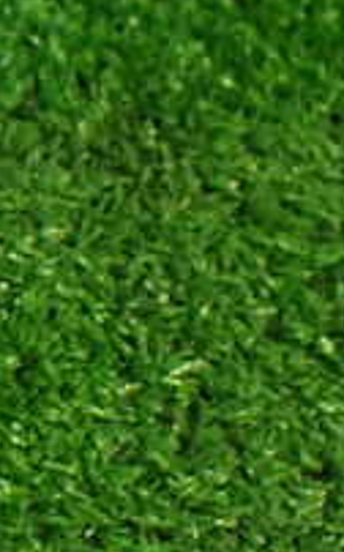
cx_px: -366
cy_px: 322
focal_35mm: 129
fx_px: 1938
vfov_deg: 16.2
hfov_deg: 9.4
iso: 800
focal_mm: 7.31
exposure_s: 1/40
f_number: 2.8
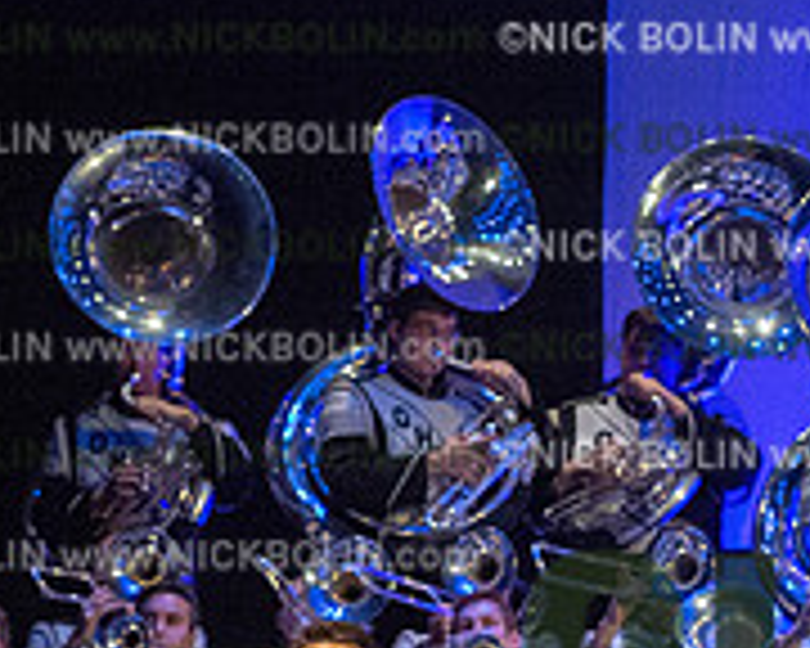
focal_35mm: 591
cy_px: 765
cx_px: 842
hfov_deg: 3.3
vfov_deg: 2.6
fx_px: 14168
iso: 8000
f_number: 5.6
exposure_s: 1/320
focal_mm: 195
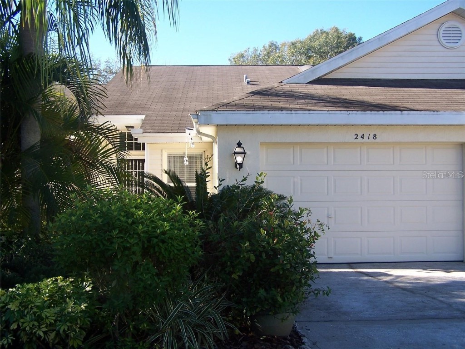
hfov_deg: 49.0
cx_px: 232
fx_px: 510
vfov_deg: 37.7
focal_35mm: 38
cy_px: 174
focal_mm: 6.3
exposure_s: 1/350
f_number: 2.8
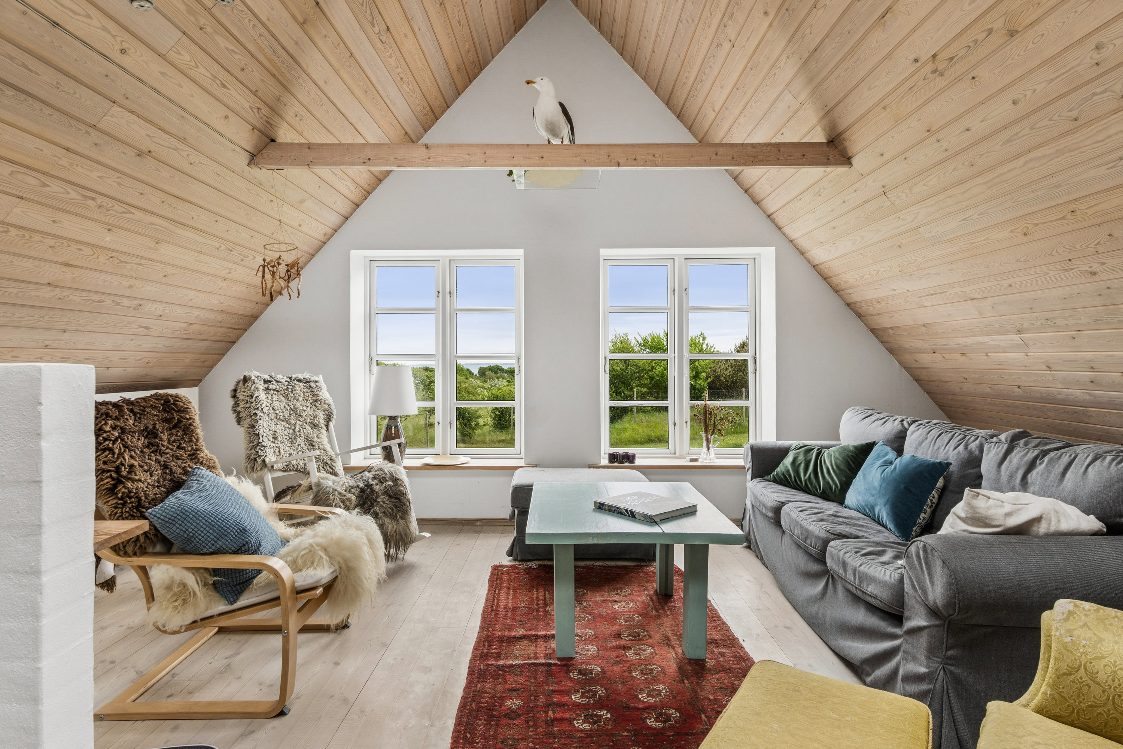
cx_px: 562
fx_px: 561
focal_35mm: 18
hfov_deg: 90.0
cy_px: 374
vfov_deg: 67.4
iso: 200
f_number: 8
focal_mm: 12
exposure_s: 1/50
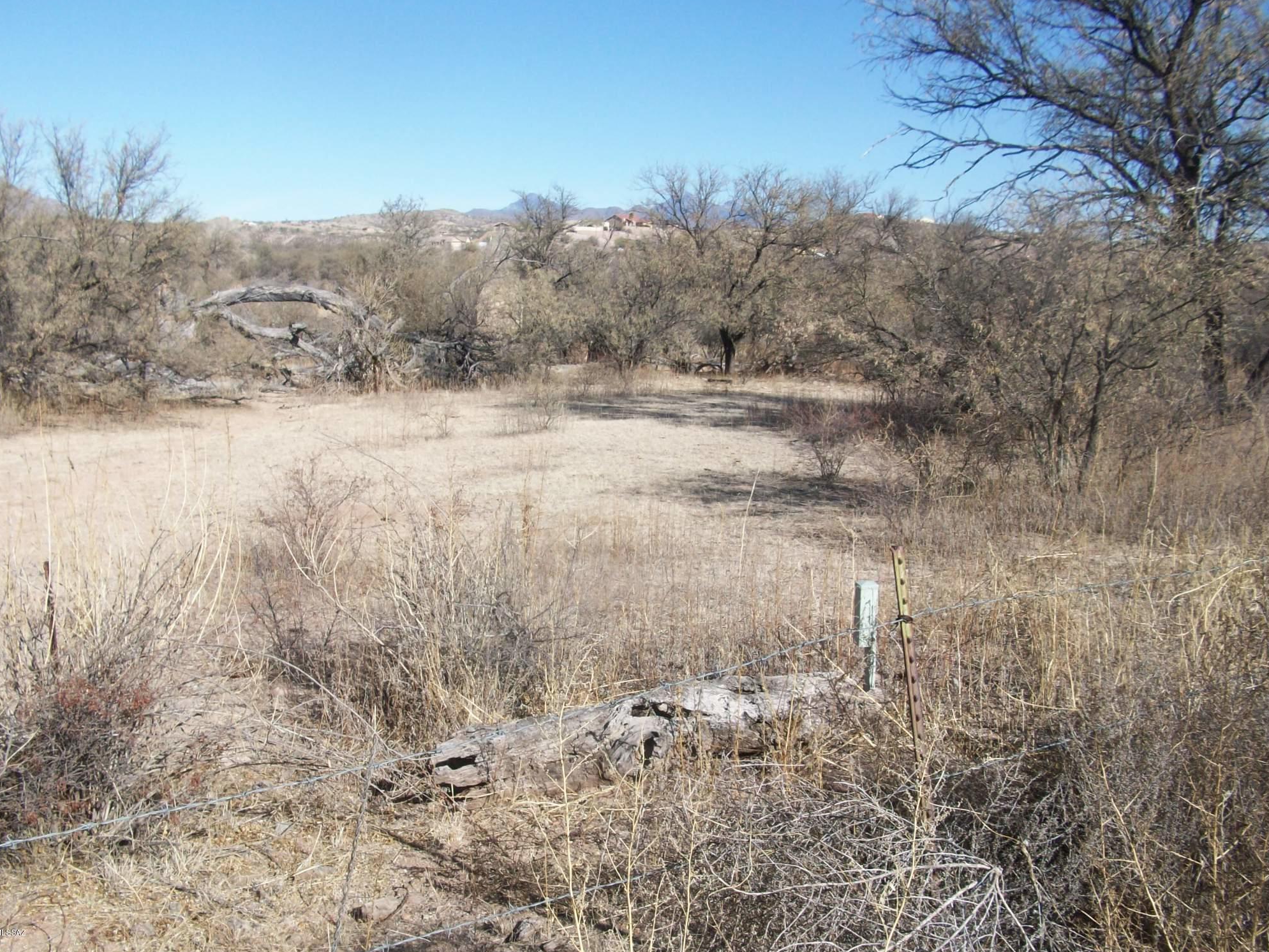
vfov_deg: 40.7
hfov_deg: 52.6
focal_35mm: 35
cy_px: 475
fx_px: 1283
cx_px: 619
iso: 64
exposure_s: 1/297
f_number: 5.5
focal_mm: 5.7
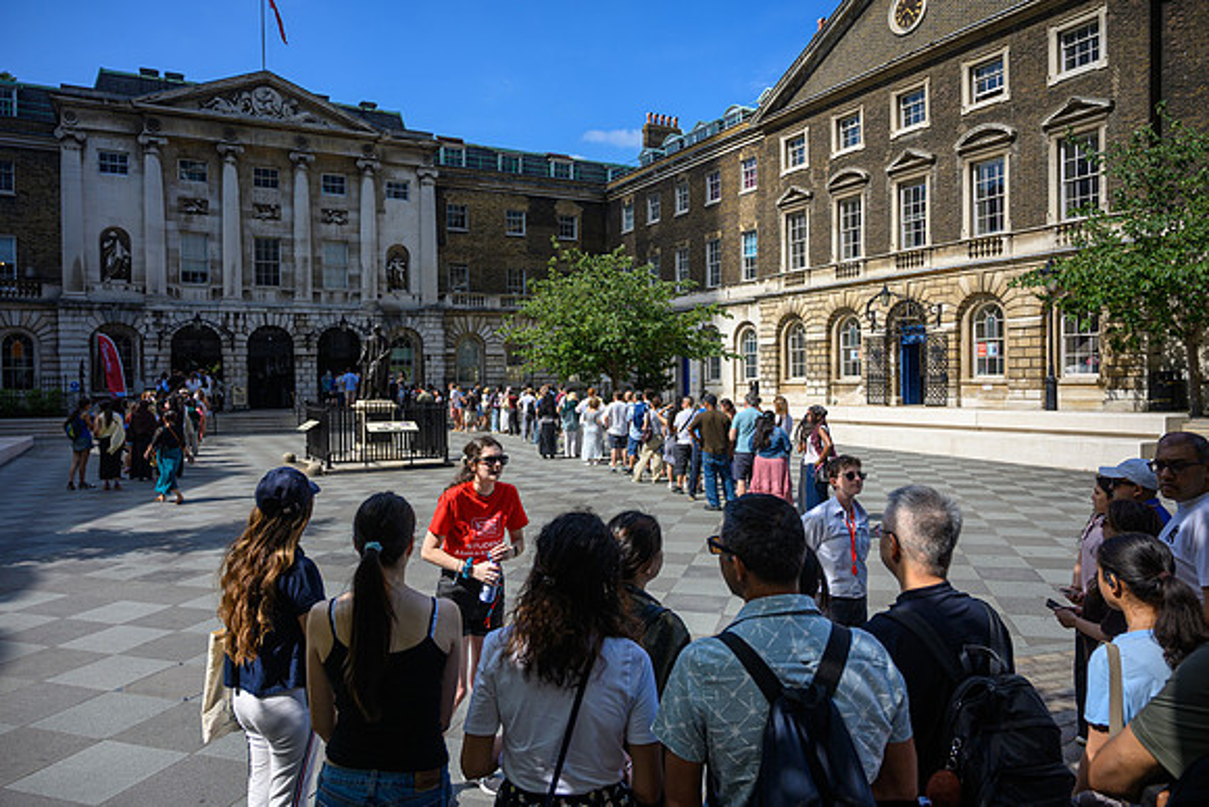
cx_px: 604
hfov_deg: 73.3
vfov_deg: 52.8
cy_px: 404
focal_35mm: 24
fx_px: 813
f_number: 4
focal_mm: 24
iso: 100
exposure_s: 1/1250
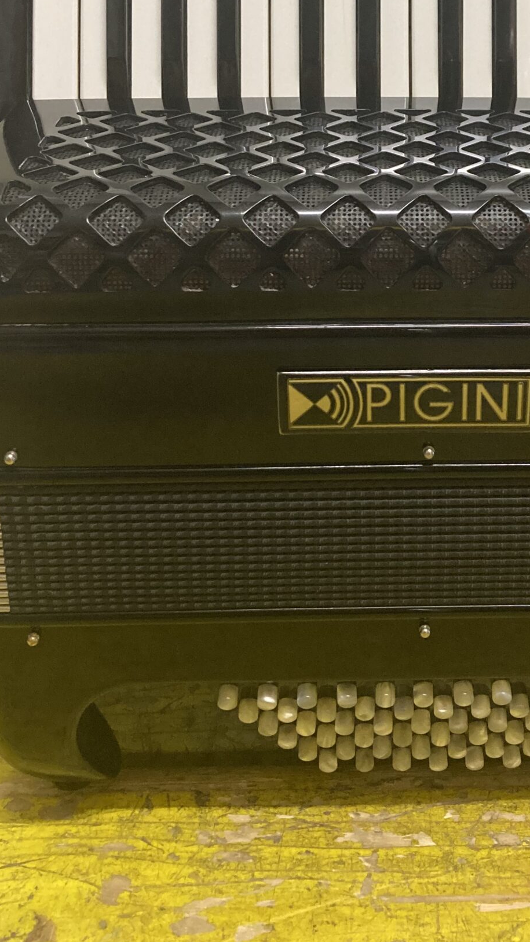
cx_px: 414
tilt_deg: -20.4
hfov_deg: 24.6
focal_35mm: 48
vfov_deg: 42.1
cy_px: 281
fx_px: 1199
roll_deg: -1.2
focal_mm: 3.99
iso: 250
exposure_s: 1/50
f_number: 1.8
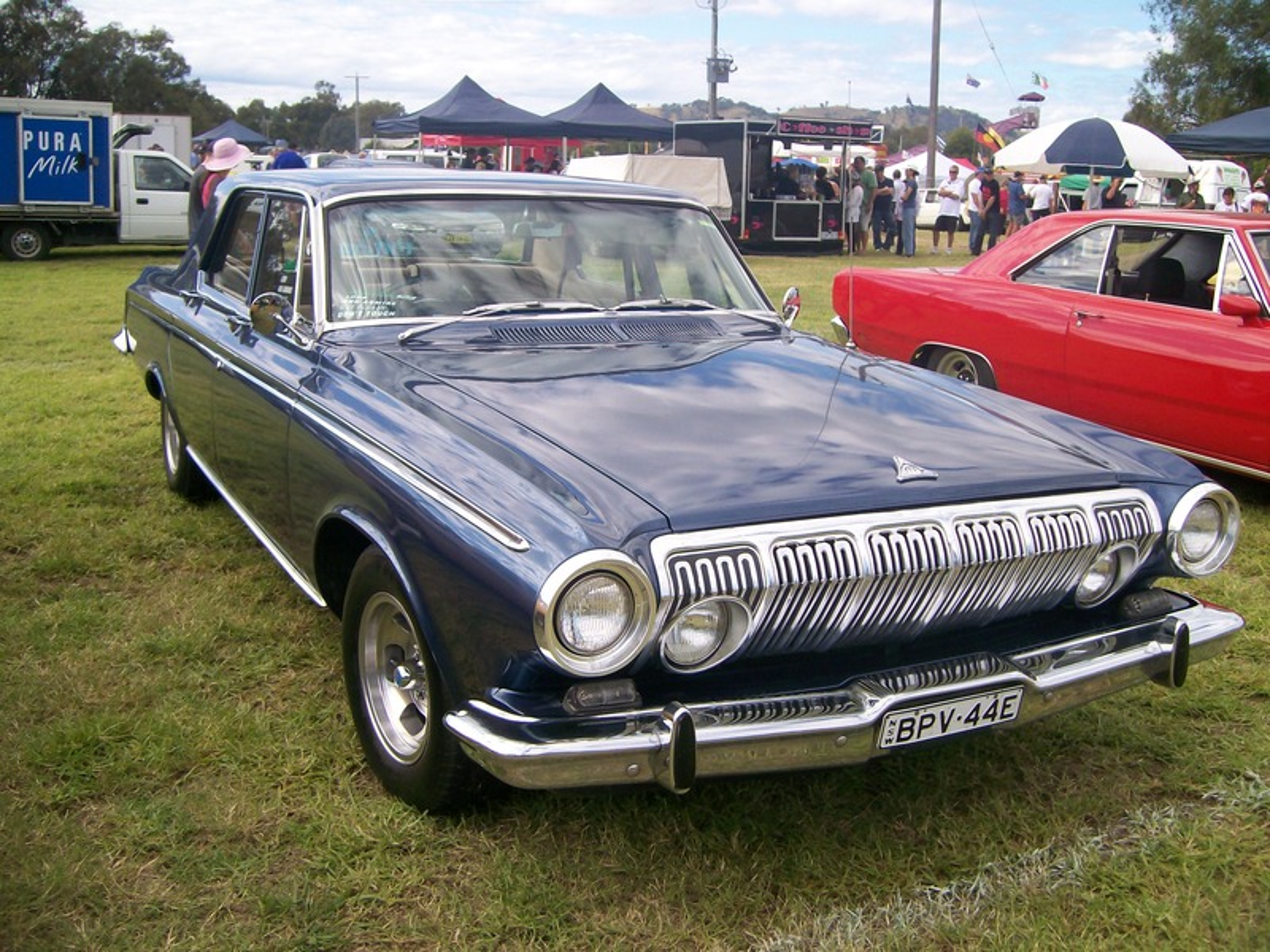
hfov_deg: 52.6
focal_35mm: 35
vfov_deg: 40.7
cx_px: 635
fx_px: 1284
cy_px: 476
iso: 80
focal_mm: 5.8
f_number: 7.2
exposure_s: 1/133
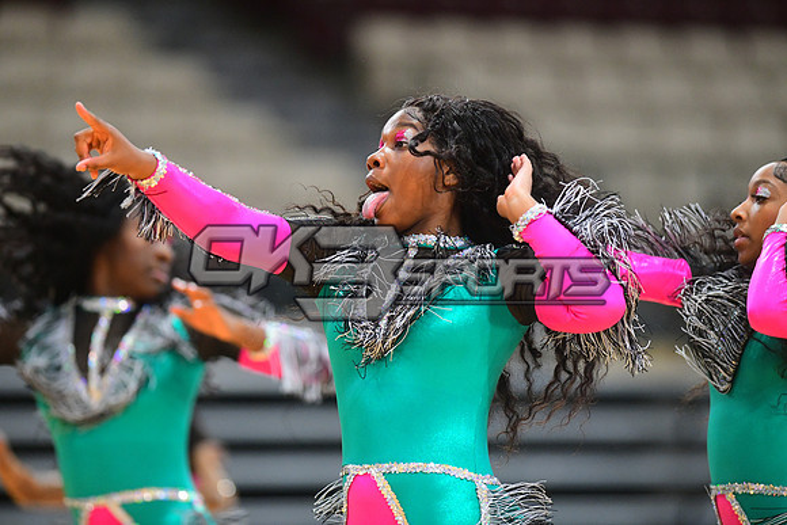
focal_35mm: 300
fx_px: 6560
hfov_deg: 6.9
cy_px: 262
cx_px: 394
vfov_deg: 4.6
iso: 6400
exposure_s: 1/1000
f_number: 3.2
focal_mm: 300
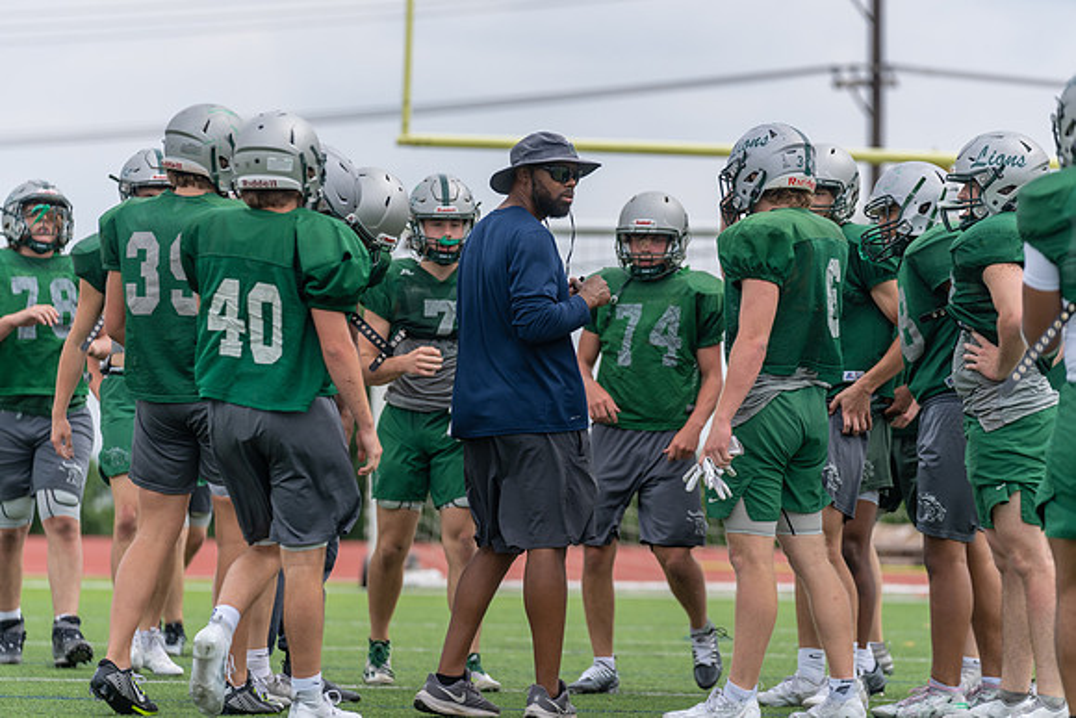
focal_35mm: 186
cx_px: 538
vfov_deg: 7.4
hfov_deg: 11.1
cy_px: 359
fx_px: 5560
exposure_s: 1/1250
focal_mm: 186
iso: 160
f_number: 3.5
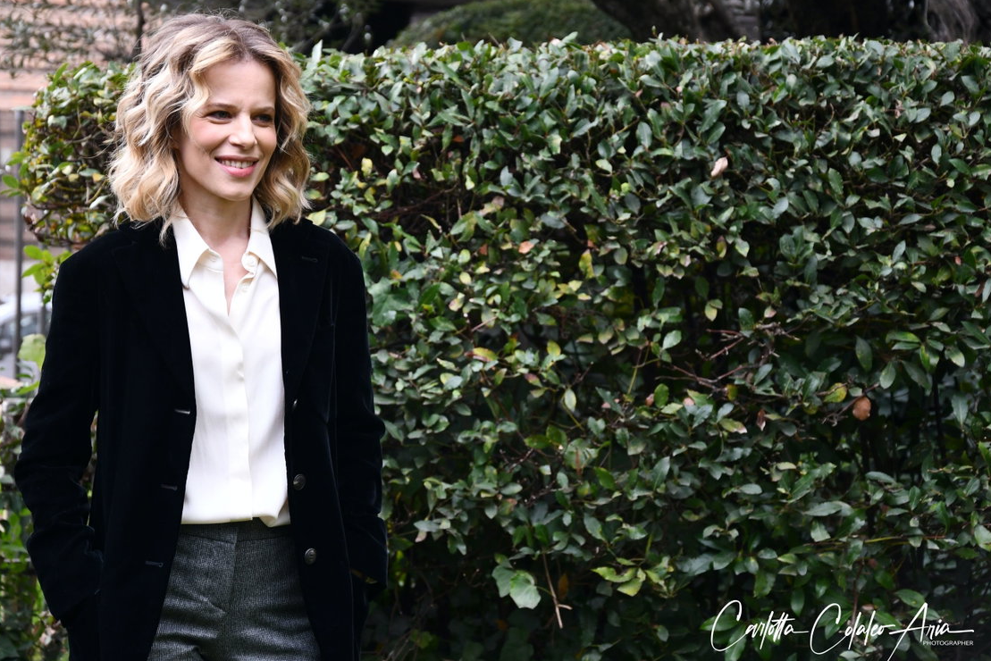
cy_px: 328
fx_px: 2974
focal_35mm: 108
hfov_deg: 18.9
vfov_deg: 12.7
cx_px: 457
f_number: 5.3
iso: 800
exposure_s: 1/125
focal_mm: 66
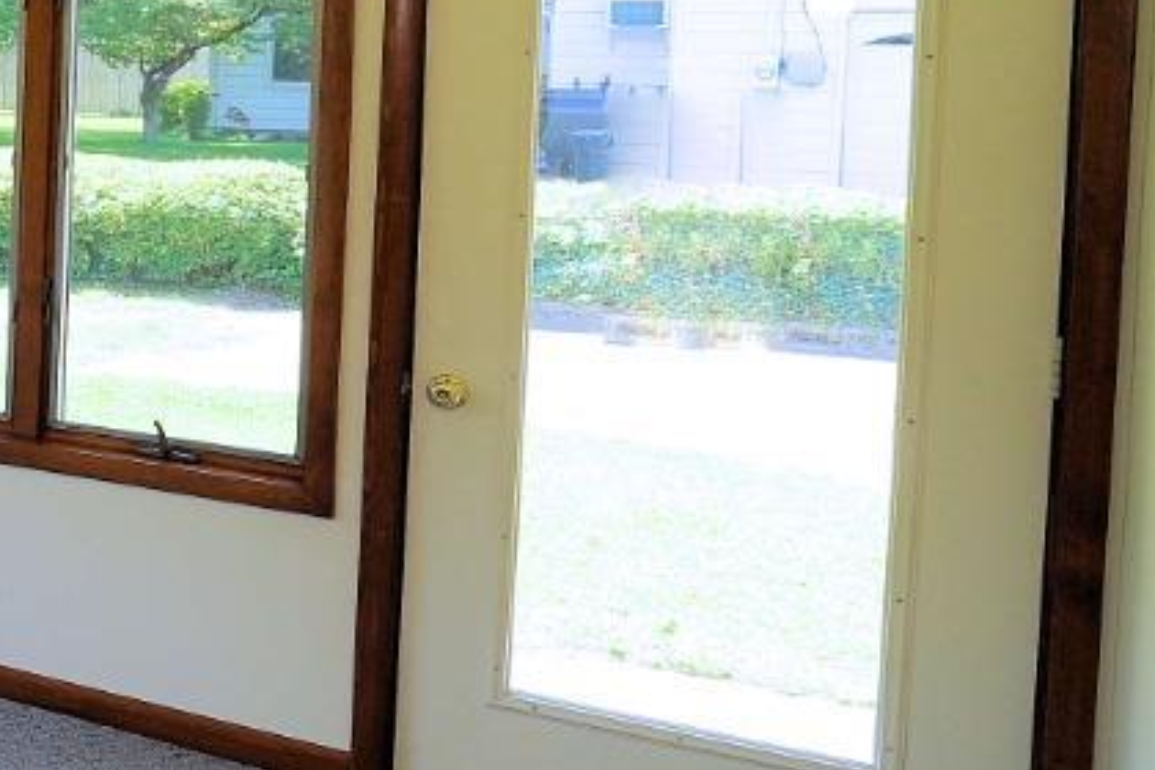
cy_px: 110
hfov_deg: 23.4
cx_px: -850
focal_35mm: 50
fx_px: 1604
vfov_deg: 26.3
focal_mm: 14
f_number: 5.6
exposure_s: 1/250
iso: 800
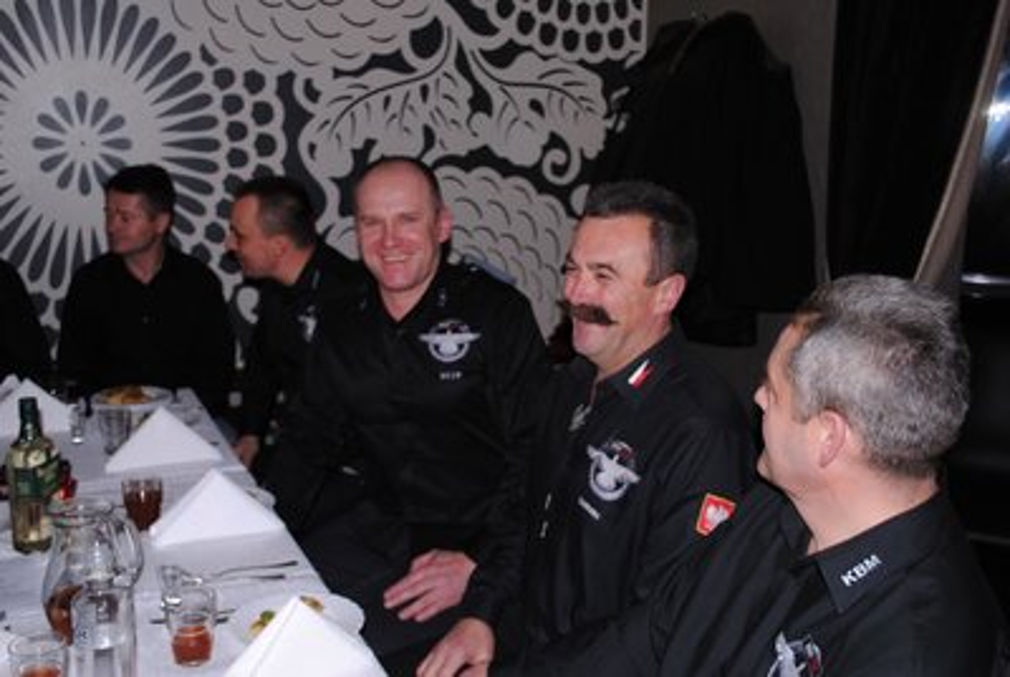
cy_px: 338
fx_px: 1096
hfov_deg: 49.5
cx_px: 505
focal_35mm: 39
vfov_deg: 34.3
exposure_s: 1/60
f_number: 4.2
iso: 100
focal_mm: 26
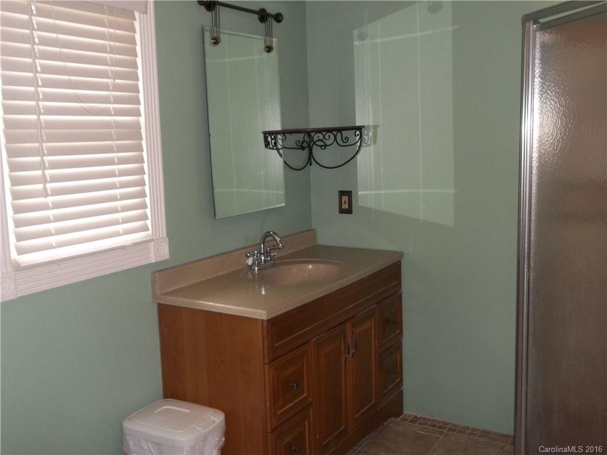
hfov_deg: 50.1
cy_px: 228
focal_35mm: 37
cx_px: 304
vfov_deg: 38.7
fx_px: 649
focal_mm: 6.6
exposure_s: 1/40
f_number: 4
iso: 160
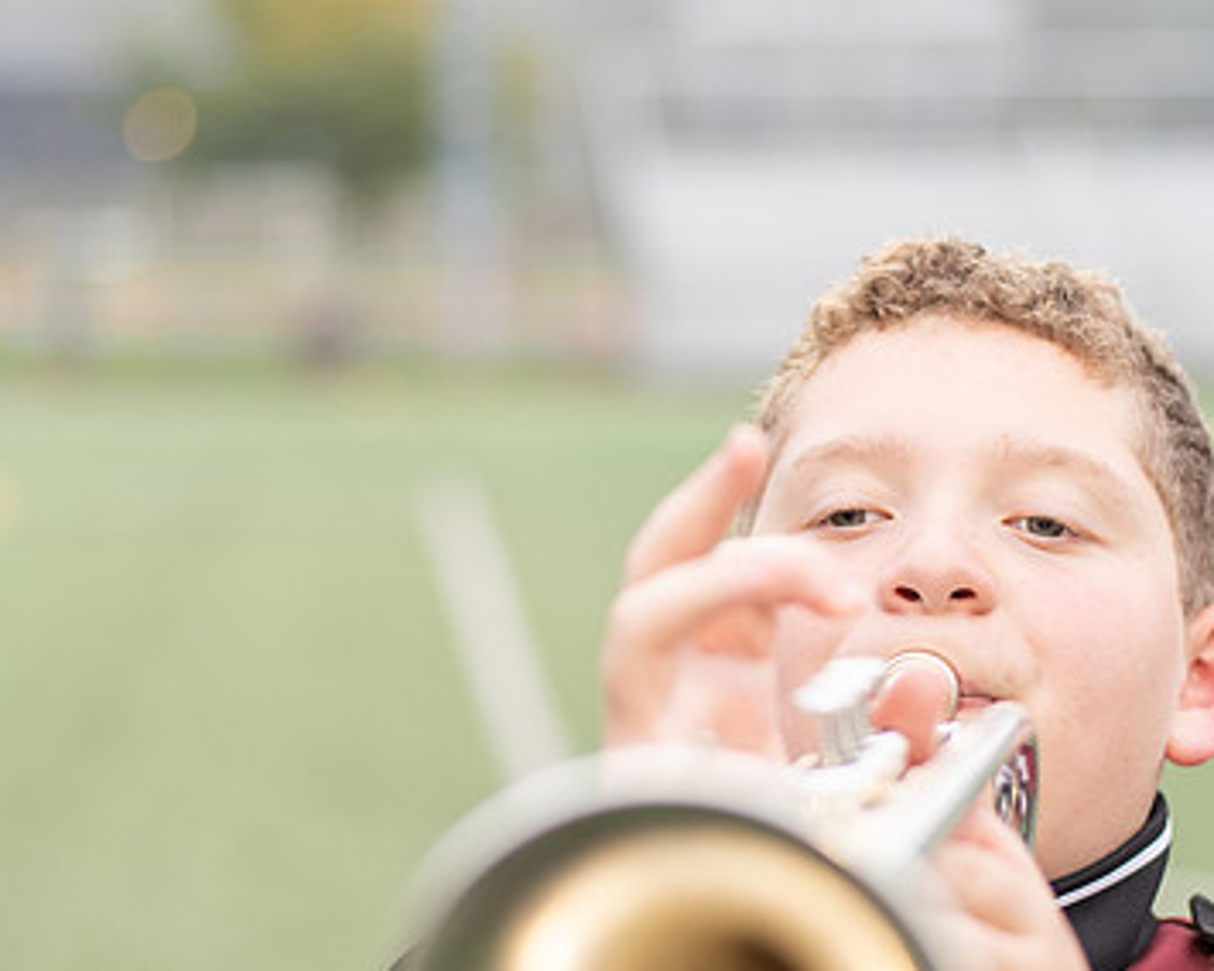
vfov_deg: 14.8
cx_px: 653
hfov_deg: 18.5
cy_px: 595
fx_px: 3737
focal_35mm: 104
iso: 100
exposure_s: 1/160
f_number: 1.8
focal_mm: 50
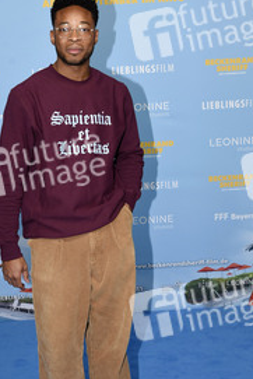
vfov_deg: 35.4
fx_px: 590
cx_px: 74
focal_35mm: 56
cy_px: 238
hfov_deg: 24.0
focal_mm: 38
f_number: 6.3
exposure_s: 1/160
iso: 500
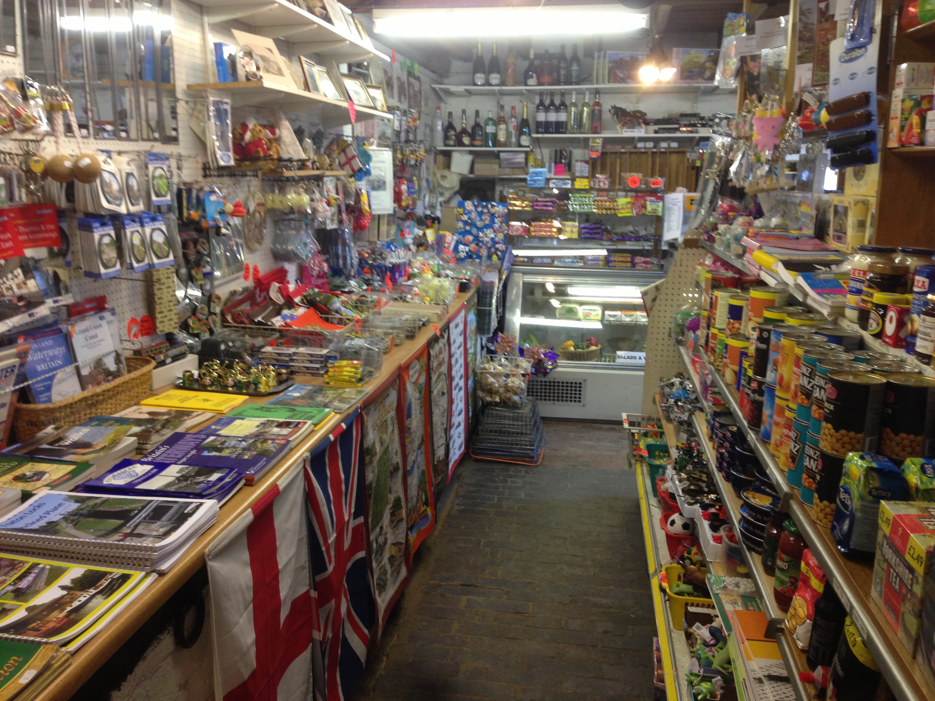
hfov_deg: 55.4
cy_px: 350
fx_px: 891
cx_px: 468
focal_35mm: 33
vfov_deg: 42.9
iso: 125
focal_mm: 4.13
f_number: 2.4
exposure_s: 1/20
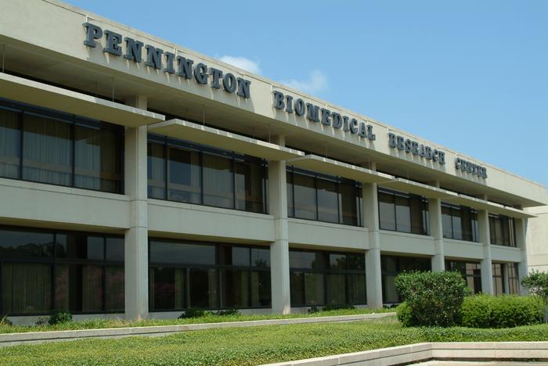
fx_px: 731
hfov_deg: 41.1
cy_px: 183
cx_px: 274
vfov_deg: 28.1
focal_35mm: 48
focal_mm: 32
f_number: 8
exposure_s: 1/250
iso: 100
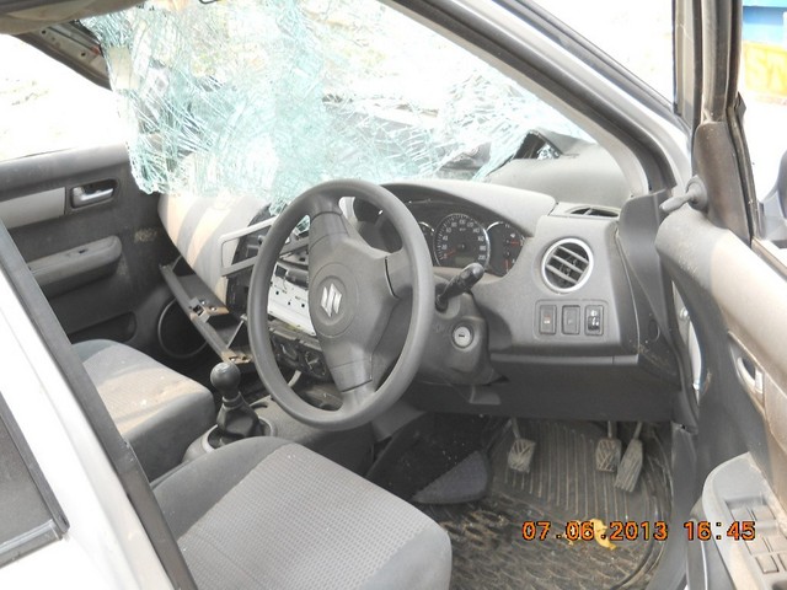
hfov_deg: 45.8
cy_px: 295
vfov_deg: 35.1
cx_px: 394
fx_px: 932
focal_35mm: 41
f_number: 3.1
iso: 80
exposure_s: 1/60
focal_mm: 6.72
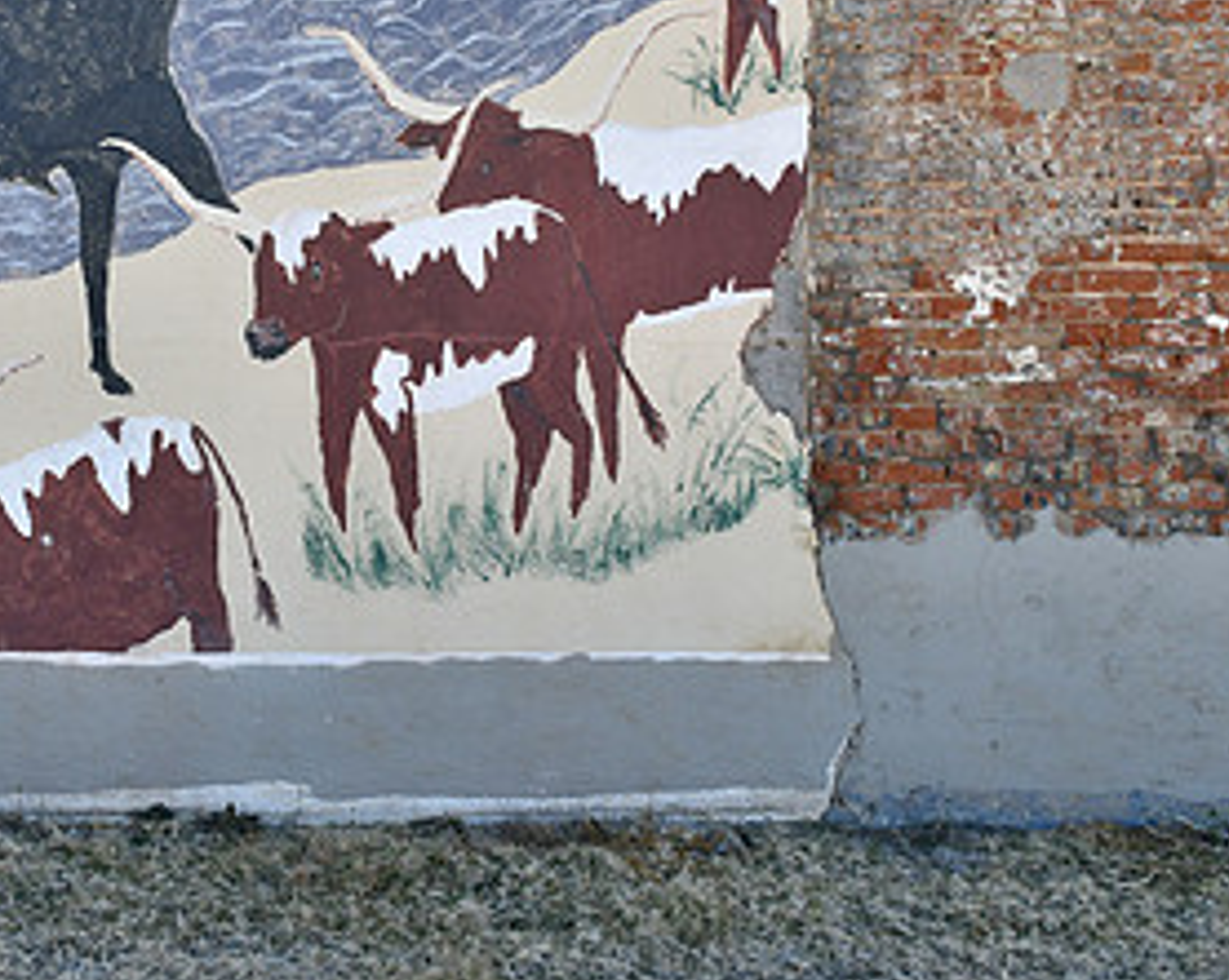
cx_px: 315
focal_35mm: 59
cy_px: 162
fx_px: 2144
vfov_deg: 25.2
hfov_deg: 31.5
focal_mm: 20
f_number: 8
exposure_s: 1/250
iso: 140
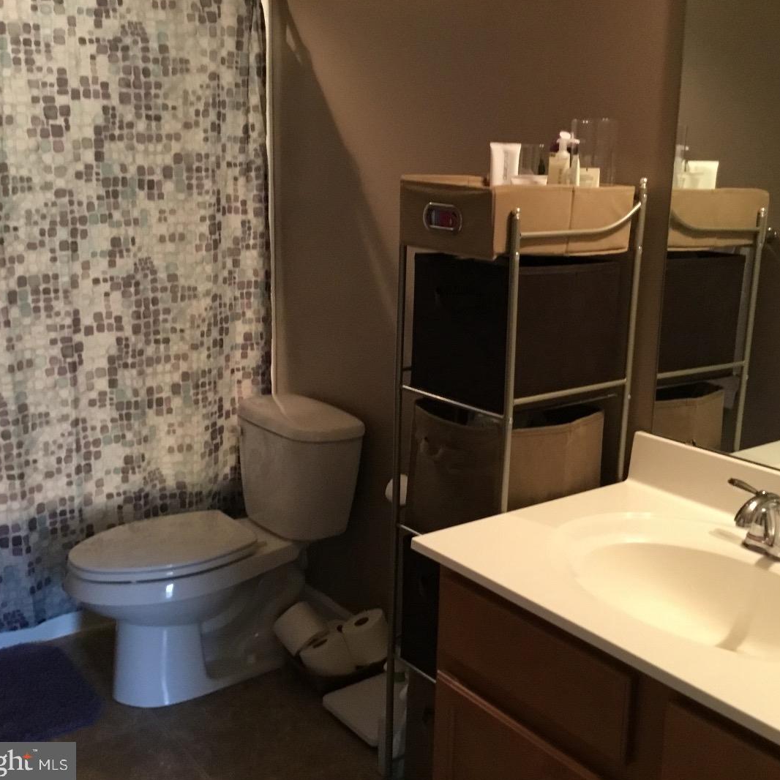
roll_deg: -1.5
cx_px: 475
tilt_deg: -11.0
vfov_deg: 44.9
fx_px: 943
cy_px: 389
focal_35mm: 37
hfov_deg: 44.6
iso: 200
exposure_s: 1/17
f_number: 2.4
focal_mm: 3.3
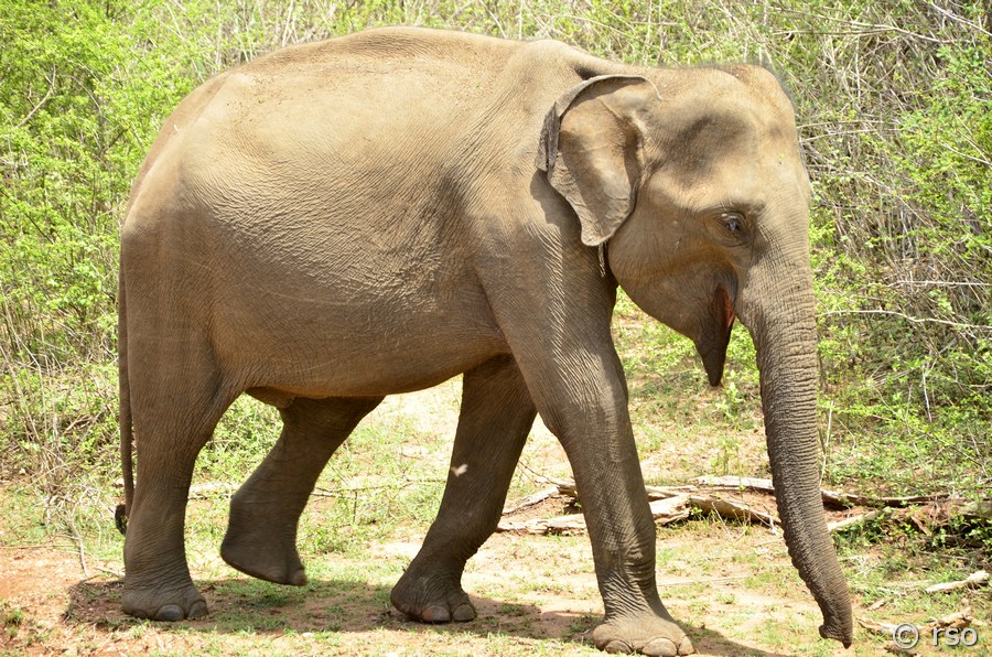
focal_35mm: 158
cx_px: 496
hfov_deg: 13.1
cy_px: 328
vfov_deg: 8.7
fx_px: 4331
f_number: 5.6
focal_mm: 105
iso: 320
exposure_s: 1/250
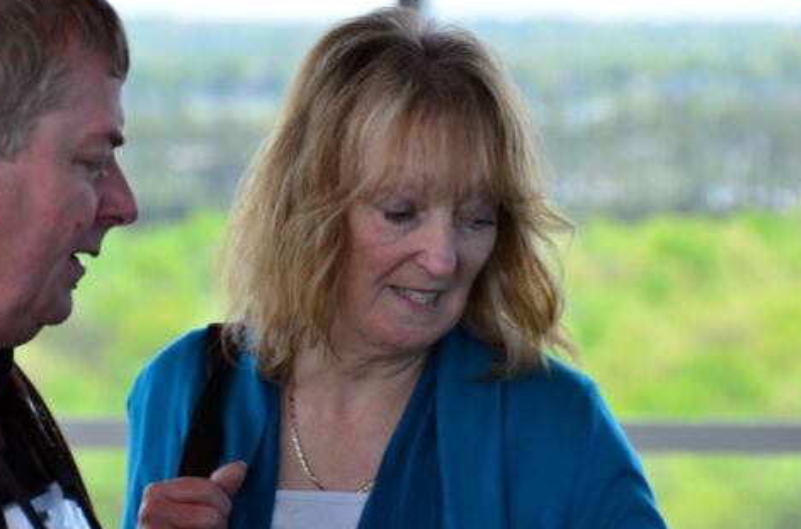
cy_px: 321
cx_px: 355
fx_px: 5879
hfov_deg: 7.8
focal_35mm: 265
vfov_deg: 5.2
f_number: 5.6
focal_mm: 130
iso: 200
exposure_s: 1/60
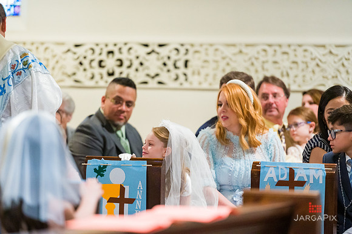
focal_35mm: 200
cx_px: 176
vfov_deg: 6.9
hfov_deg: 10.3
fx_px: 1954
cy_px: 117
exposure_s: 1/200
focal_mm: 200
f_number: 3.2
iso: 6400
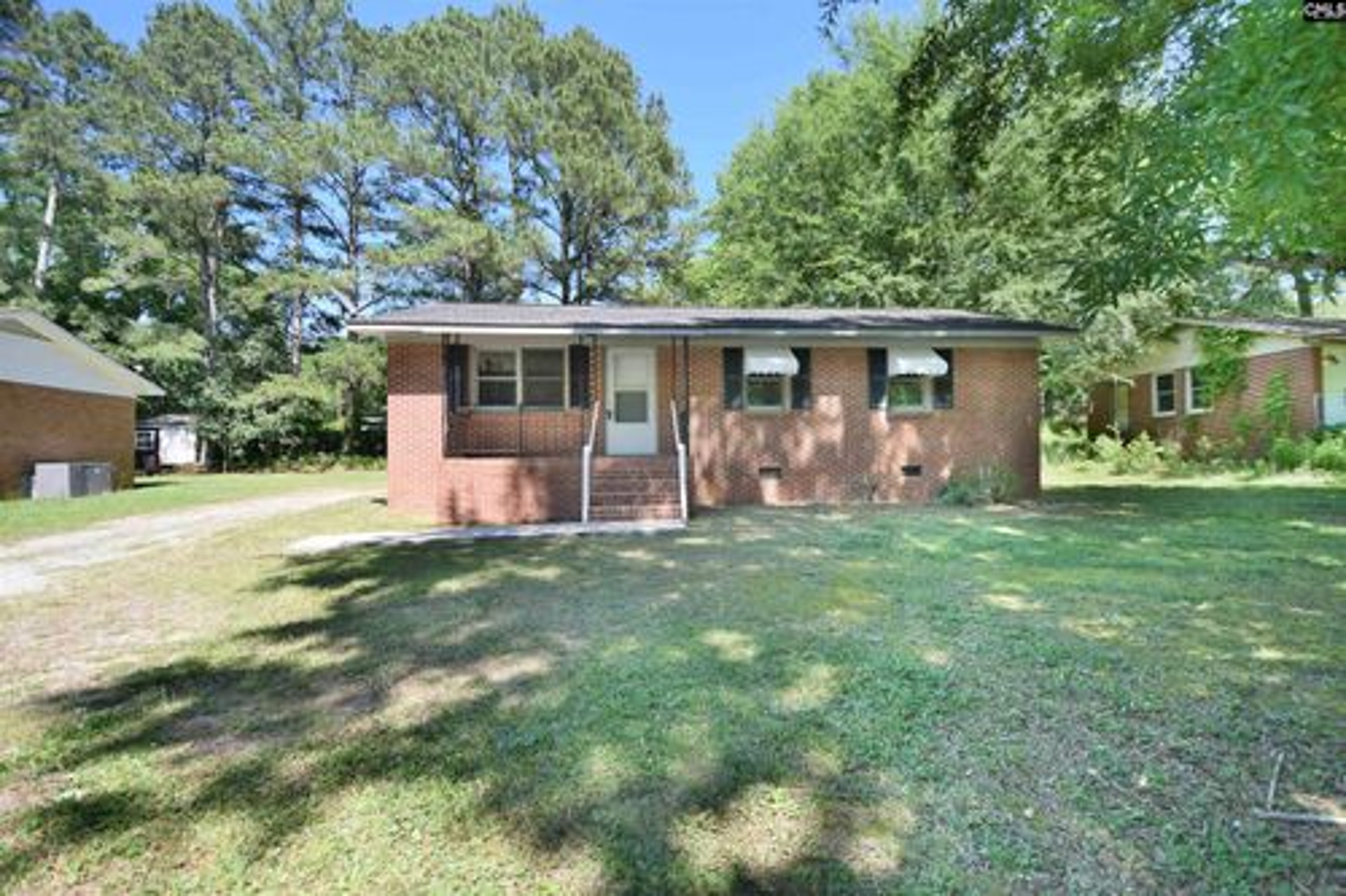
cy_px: 448
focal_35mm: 15
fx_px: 561
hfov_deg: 100.4
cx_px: 673
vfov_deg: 77.3
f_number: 3.5
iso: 100
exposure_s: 1/180
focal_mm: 10
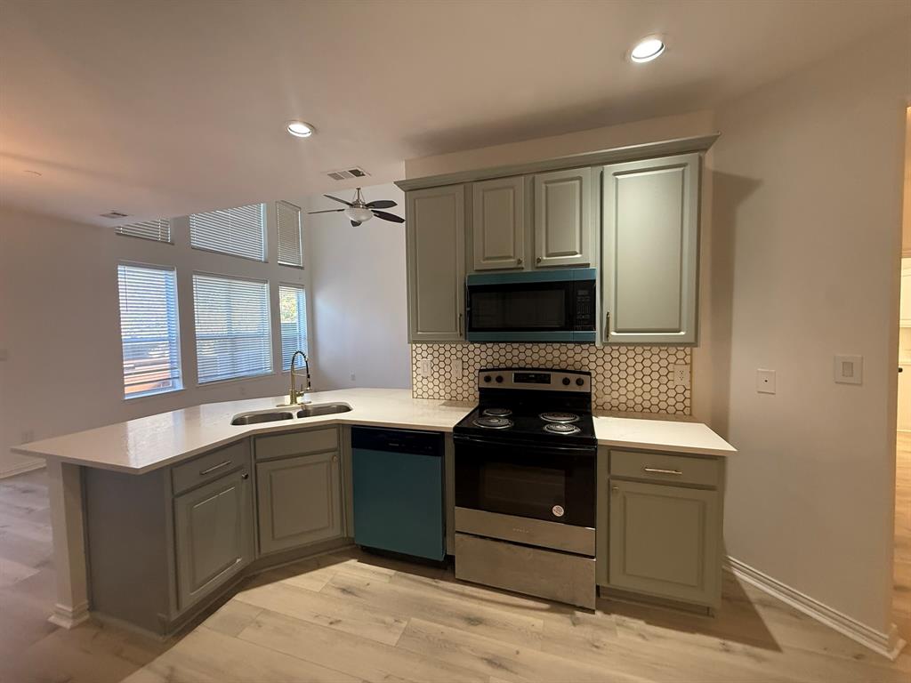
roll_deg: +1.7
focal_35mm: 14
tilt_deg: -1.1
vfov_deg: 85.7
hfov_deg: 102.1
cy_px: 342
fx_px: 368
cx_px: 456
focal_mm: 2.22
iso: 250
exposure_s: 1/120
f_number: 2.2
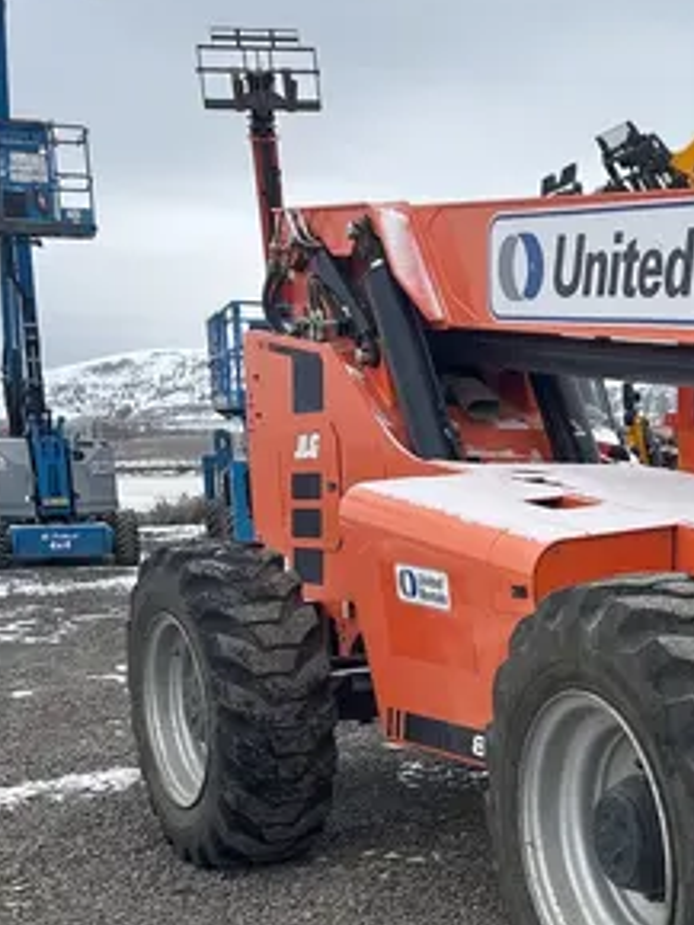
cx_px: 841
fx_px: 1763
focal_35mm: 66
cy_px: 767
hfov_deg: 20.7
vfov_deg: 28.6
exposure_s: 1/687
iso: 50
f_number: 1.6
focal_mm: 5.96
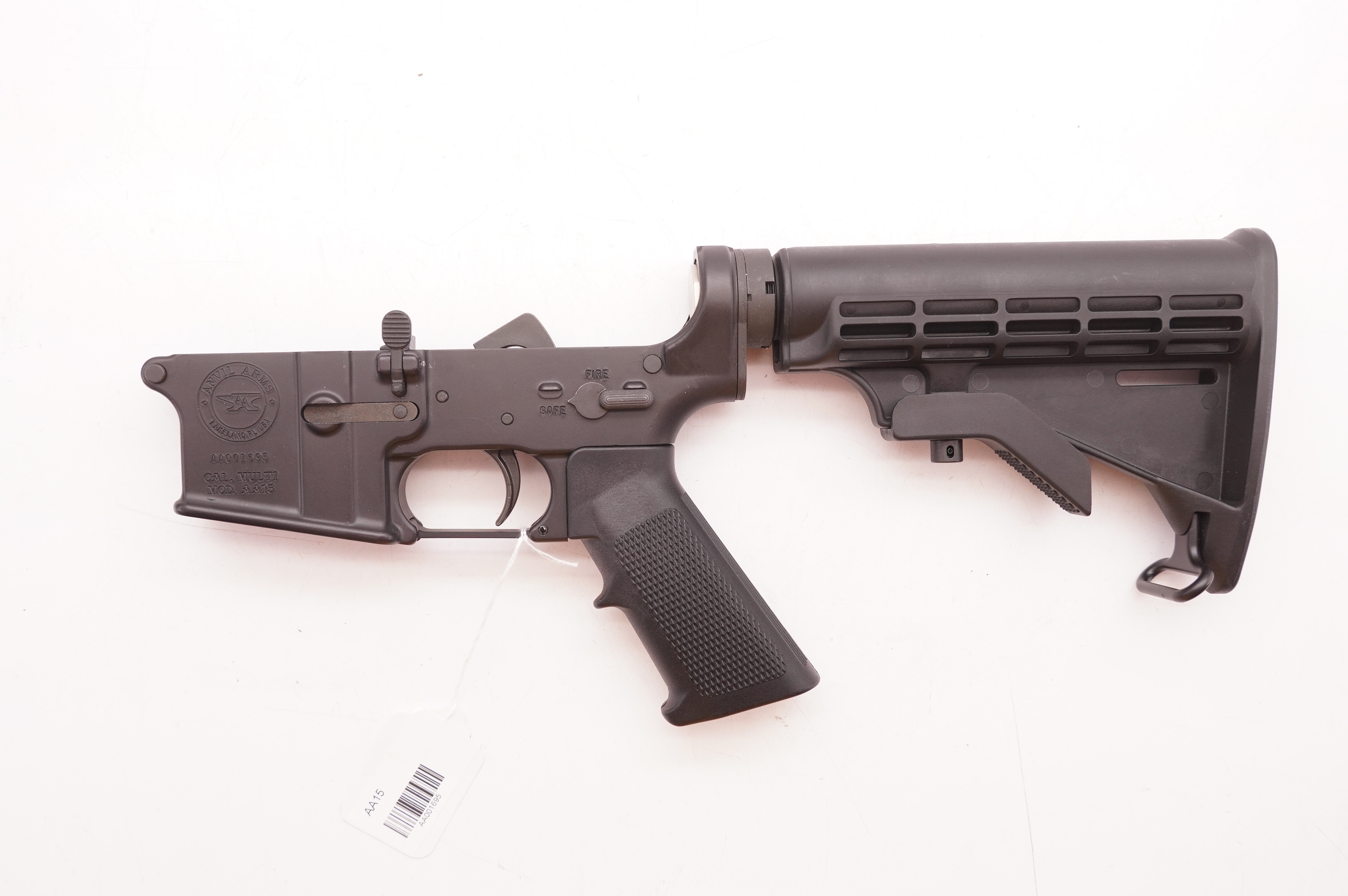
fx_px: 1235
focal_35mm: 33
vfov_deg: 39.9
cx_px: 674
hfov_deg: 57.3
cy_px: 448
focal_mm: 22
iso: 640
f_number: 5.6
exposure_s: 1/125
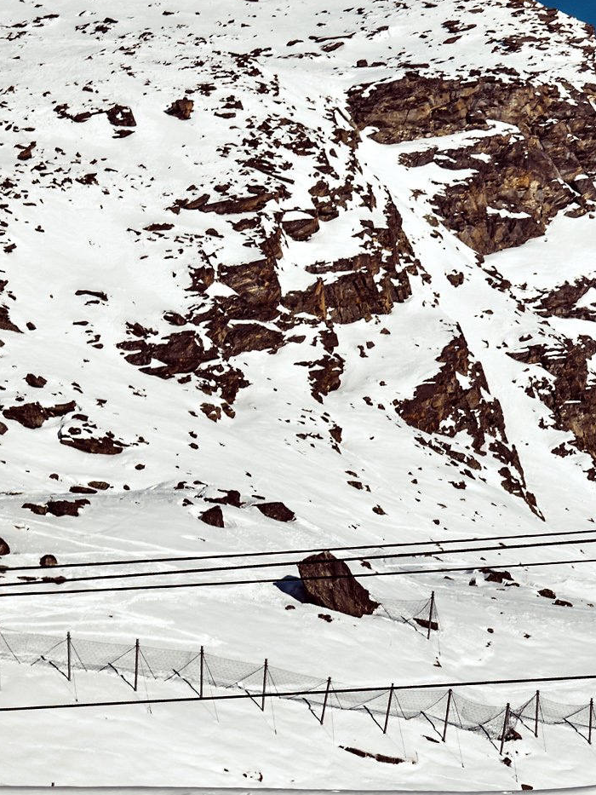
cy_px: 928
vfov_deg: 8.4
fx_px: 5325
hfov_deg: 6.0
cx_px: 1668
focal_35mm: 232
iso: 100
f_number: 2.8
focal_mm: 50
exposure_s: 1/3200
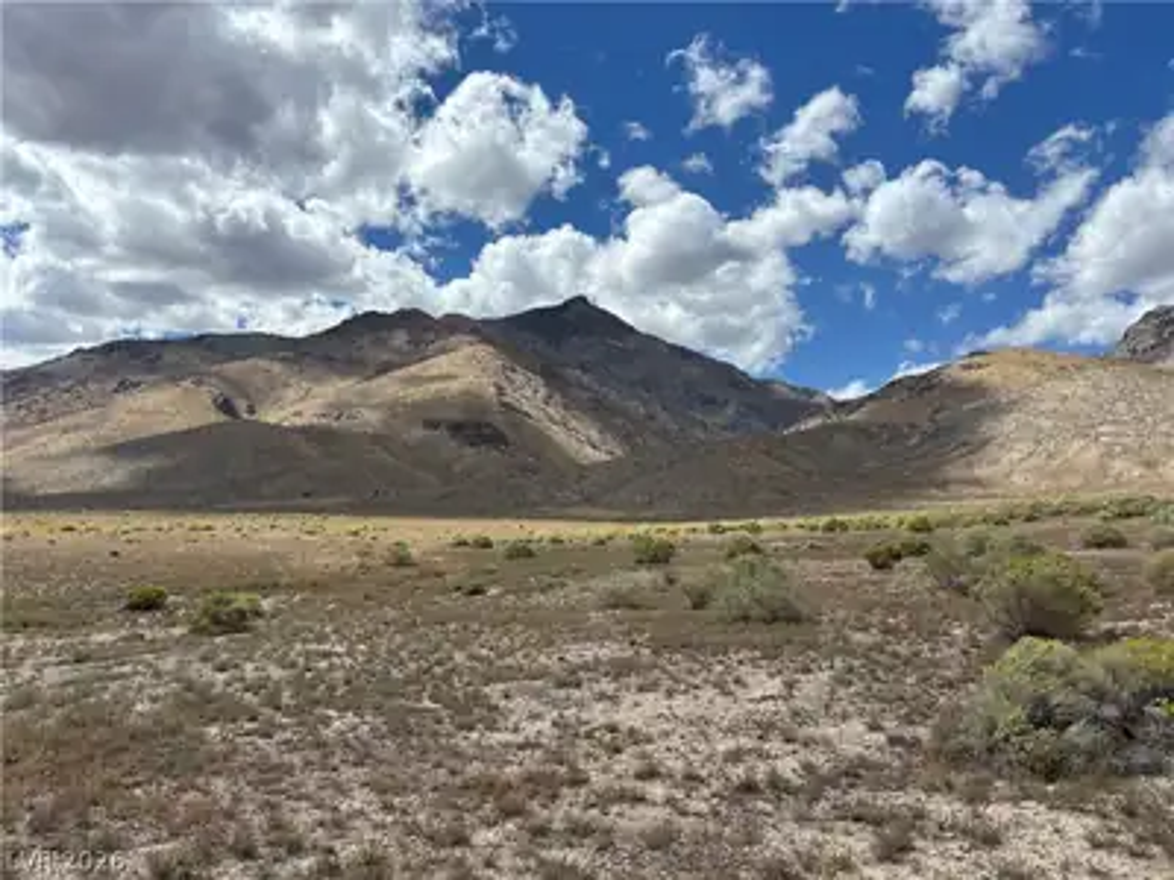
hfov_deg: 67.3
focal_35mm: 26
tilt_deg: +6.6
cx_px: 587
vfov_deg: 53.1
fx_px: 882
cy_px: 440
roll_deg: -0.5
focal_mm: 5.96
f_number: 1.6
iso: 50
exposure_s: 1/4854
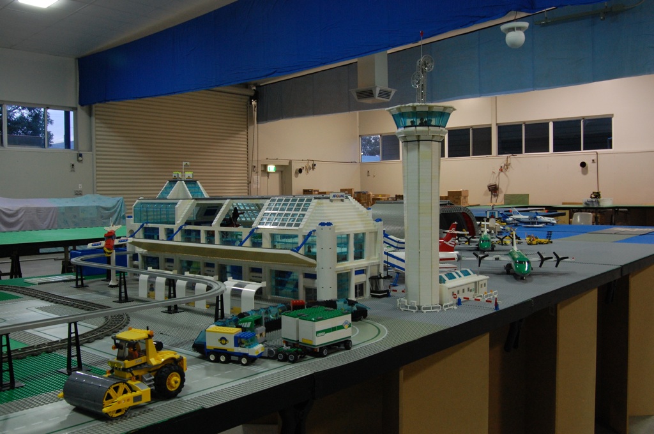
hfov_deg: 55.2
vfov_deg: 38.3
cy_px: 217
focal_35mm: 34
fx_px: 626
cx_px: 327
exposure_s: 1/8
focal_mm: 23
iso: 800
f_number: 9
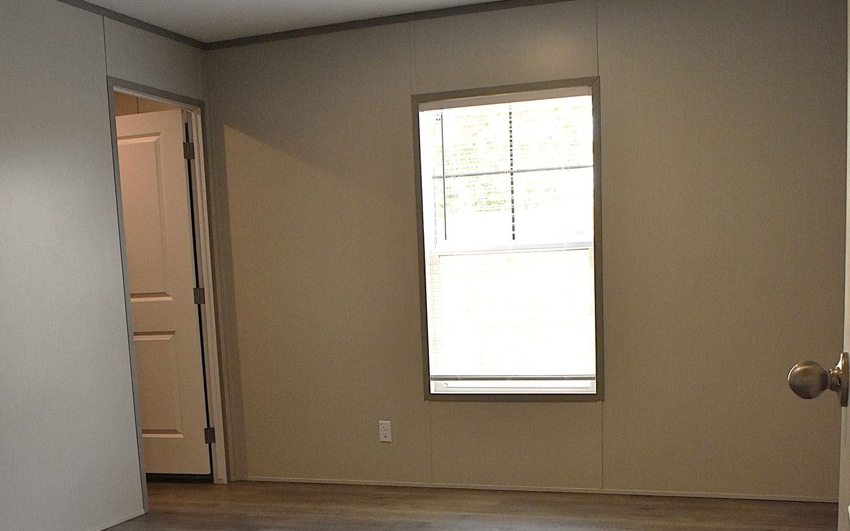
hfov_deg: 47.2
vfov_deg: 29.4
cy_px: 472
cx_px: 427
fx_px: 973
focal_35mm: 42
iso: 3200
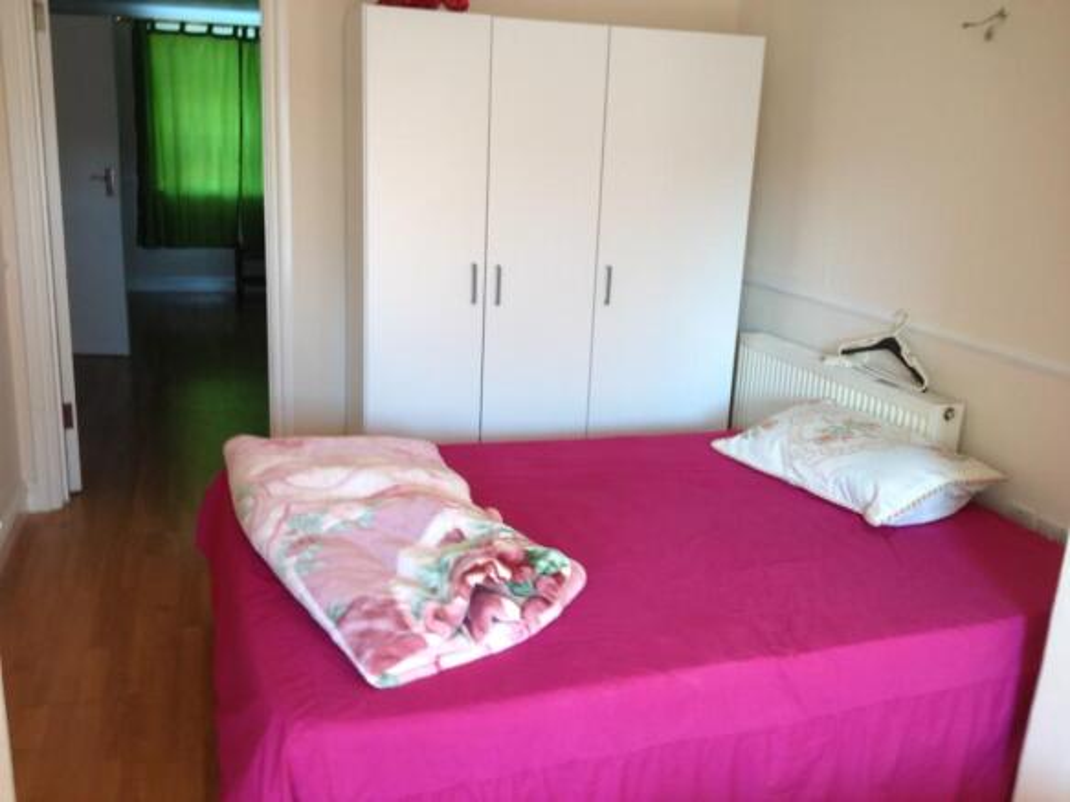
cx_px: 535
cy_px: 401
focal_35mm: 35
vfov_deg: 40.7
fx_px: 1082
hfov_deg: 52.6
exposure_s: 1/20
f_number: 2.4
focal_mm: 4.28
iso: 50
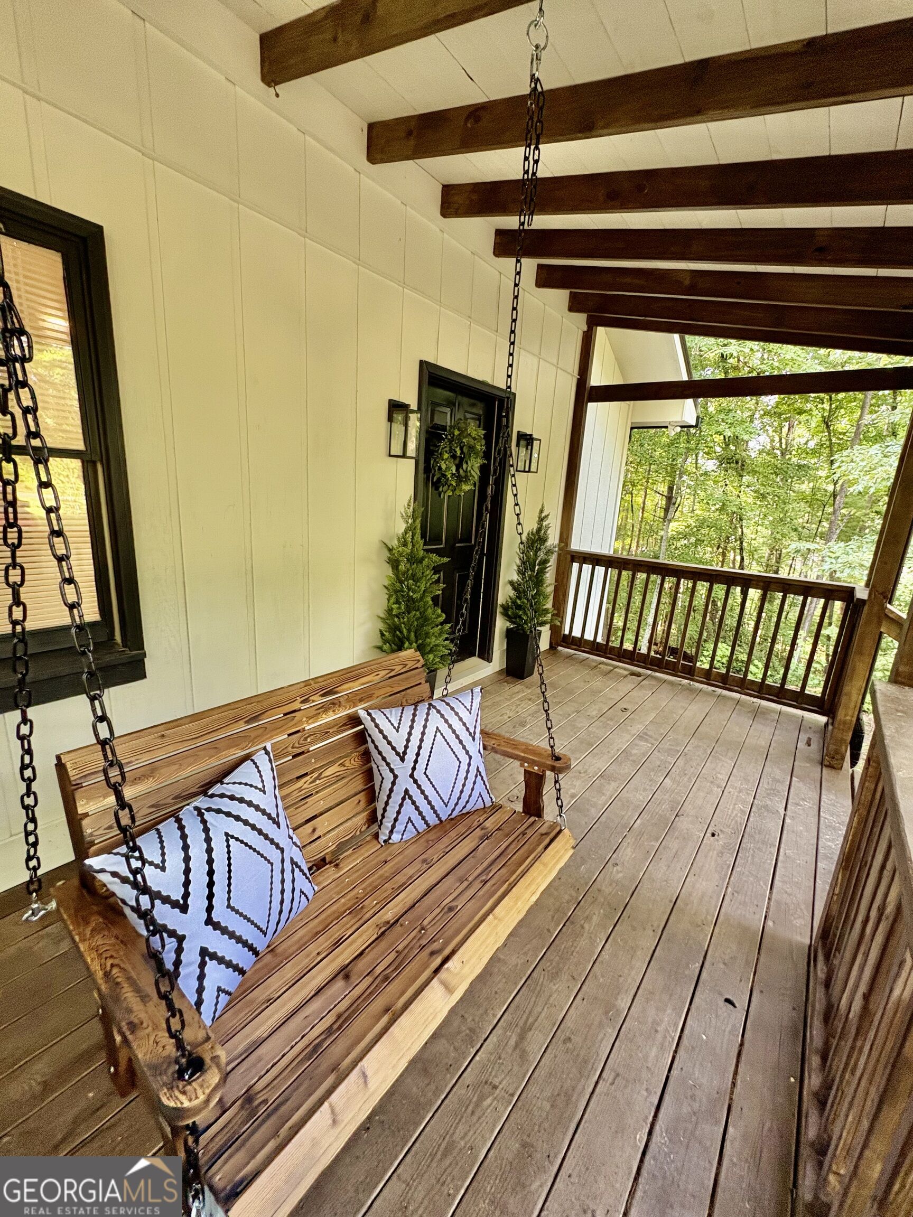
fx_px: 492
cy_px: 608
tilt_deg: -13.1
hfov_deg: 85.7
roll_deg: -3.5
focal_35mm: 14
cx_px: 456
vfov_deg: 102.1
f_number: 2.2
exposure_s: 1/79
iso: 200
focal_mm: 2.22
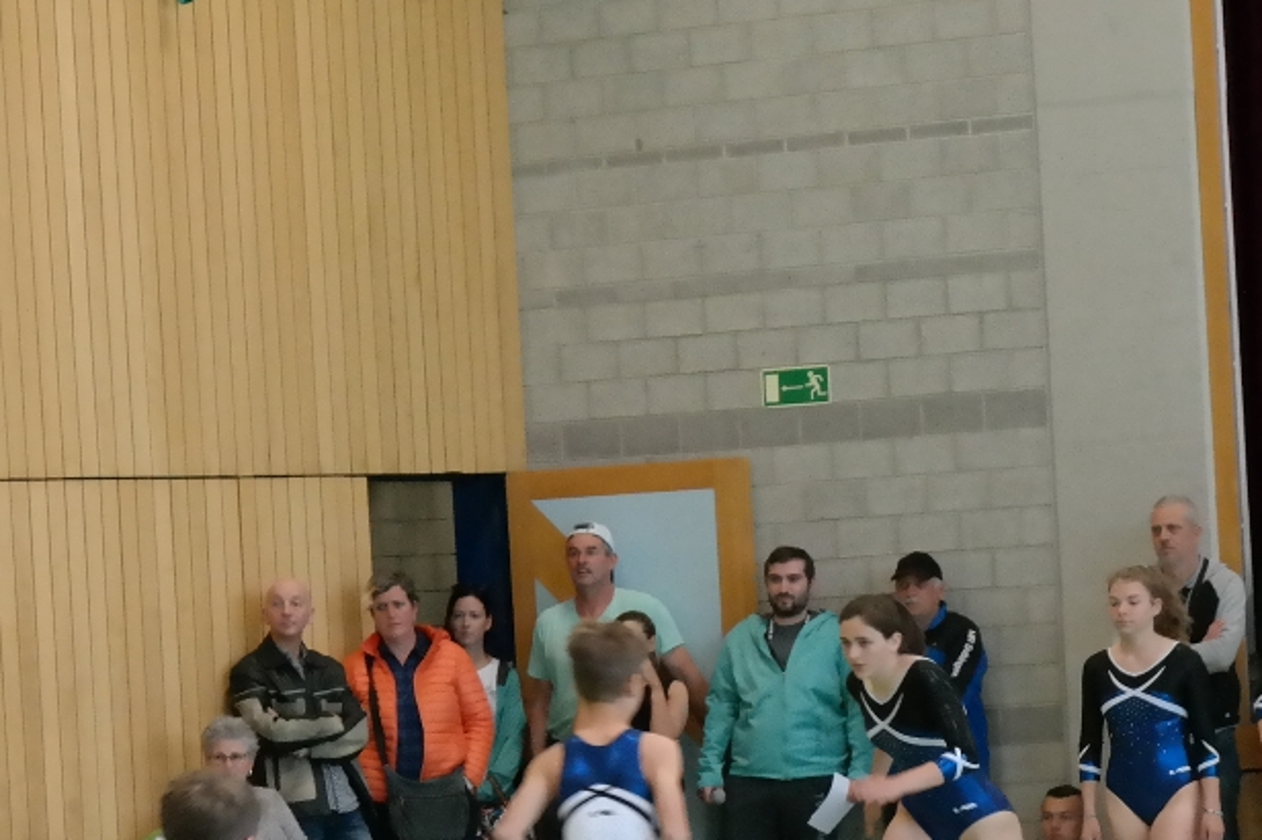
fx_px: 7007
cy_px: 1047
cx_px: 811
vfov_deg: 6.8
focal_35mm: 200
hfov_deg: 10.3
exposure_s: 1/125
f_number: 5
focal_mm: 50
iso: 3200
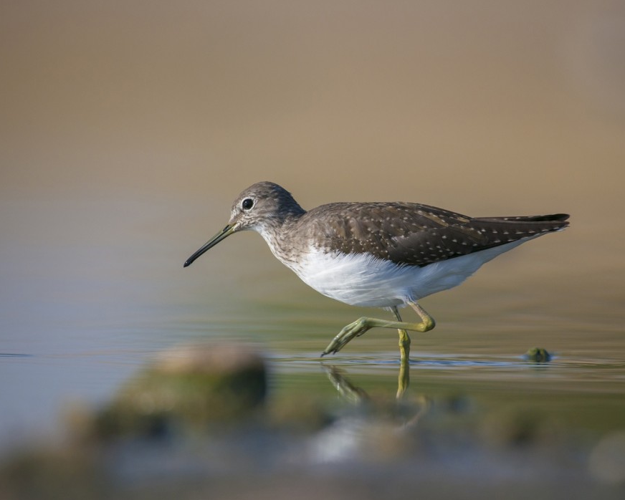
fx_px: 16726
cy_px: 250
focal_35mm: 904
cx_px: 349
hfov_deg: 2.1
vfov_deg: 1.7
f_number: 8
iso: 400
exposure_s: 1/800
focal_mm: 800
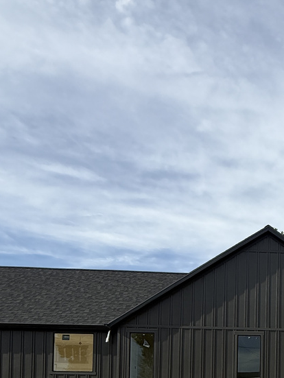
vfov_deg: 41.4
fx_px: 426
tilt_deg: +2.4
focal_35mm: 39
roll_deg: -0.7
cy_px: 381
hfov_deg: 32.7
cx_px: 306
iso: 50
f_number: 2.2
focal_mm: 2.22
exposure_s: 1/2024
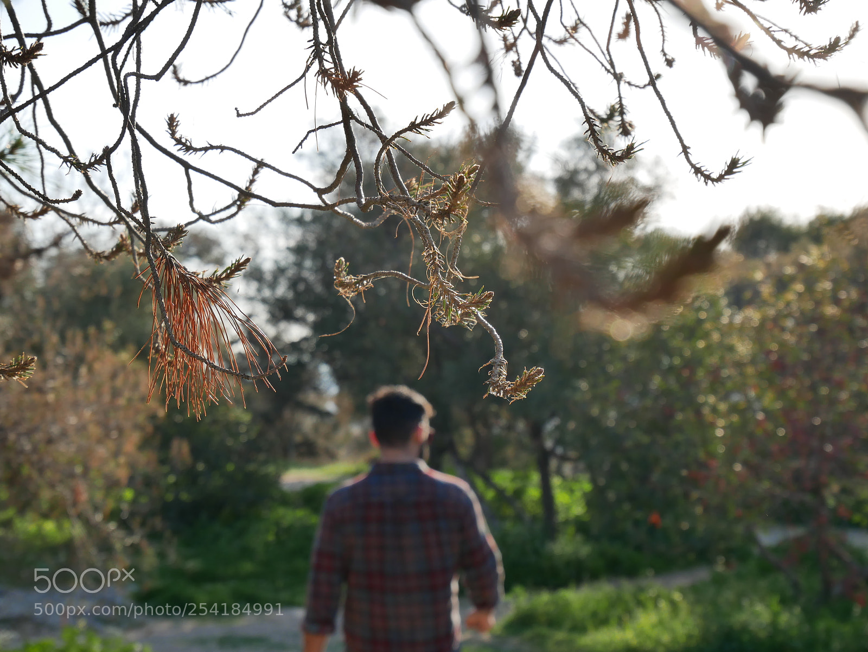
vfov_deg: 23.0
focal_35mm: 64
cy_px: 326
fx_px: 1606
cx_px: 434
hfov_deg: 30.2
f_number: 7.1
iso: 200
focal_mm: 32
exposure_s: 1/250
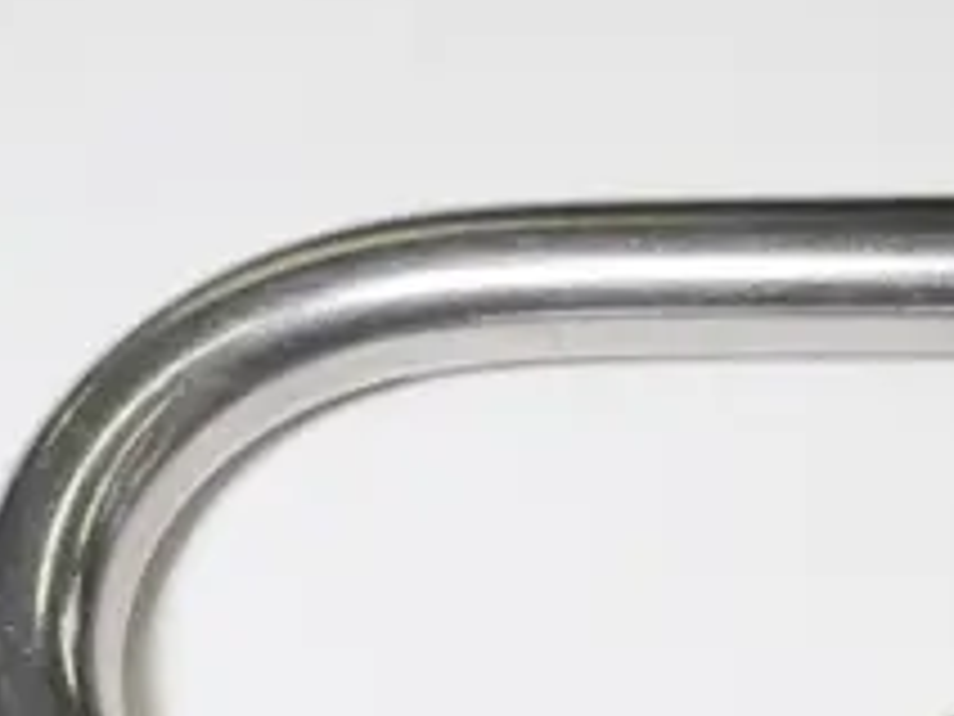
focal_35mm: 116
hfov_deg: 15.8
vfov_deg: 11.5
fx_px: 3197
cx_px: 1382
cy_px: 1441
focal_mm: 12
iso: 3200
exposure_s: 1/1600
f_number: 4.5
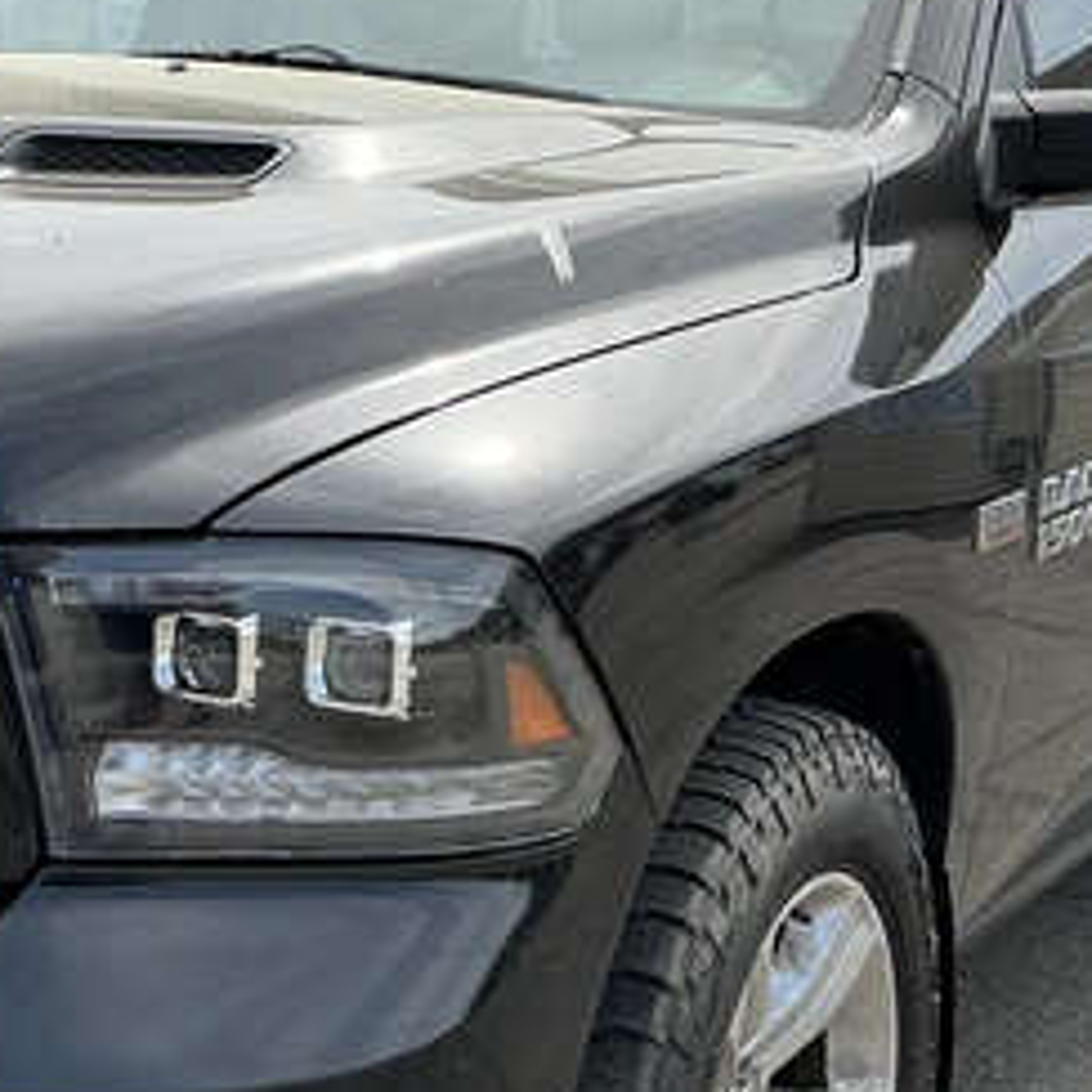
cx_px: 215
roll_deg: -1.6
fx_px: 2712
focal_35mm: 76
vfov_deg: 22.7
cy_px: 656
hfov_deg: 22.4
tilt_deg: -6.1
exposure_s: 1/912
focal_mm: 3
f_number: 1.8
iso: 25
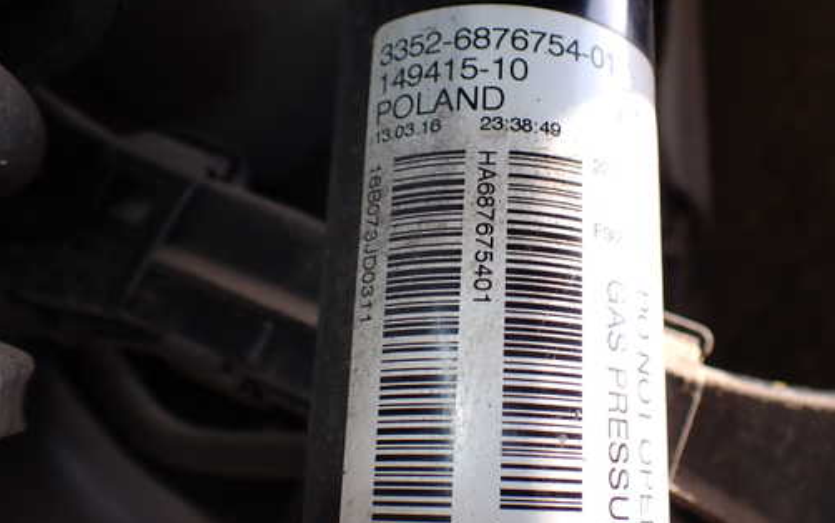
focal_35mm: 38
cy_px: 265
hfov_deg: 51.2
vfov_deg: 33.6
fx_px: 865
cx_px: 496
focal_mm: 5.4
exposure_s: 1/60
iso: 100
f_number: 6.3
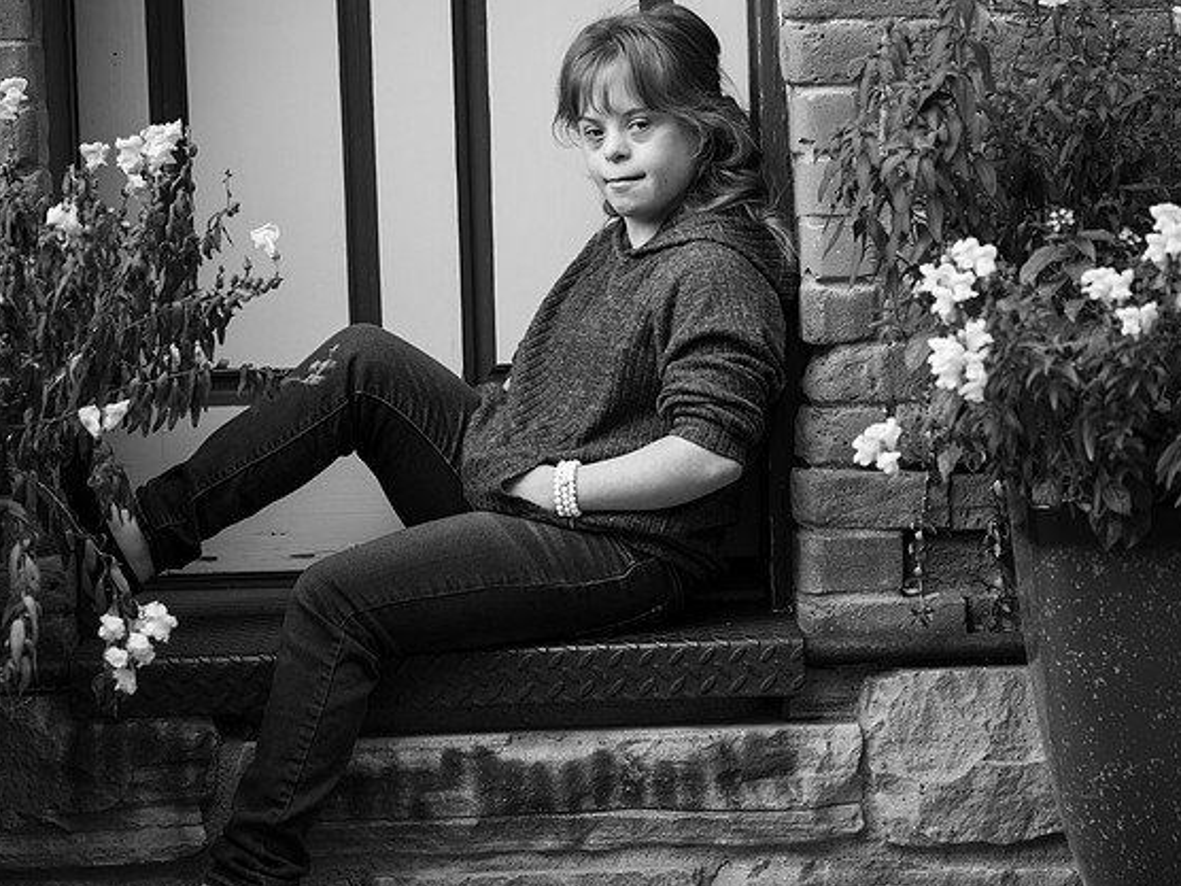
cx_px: 605
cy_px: 460
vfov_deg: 15.4
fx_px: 3275
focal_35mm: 96
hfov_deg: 20.4
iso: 100
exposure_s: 1/160
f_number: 3.2
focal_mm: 85
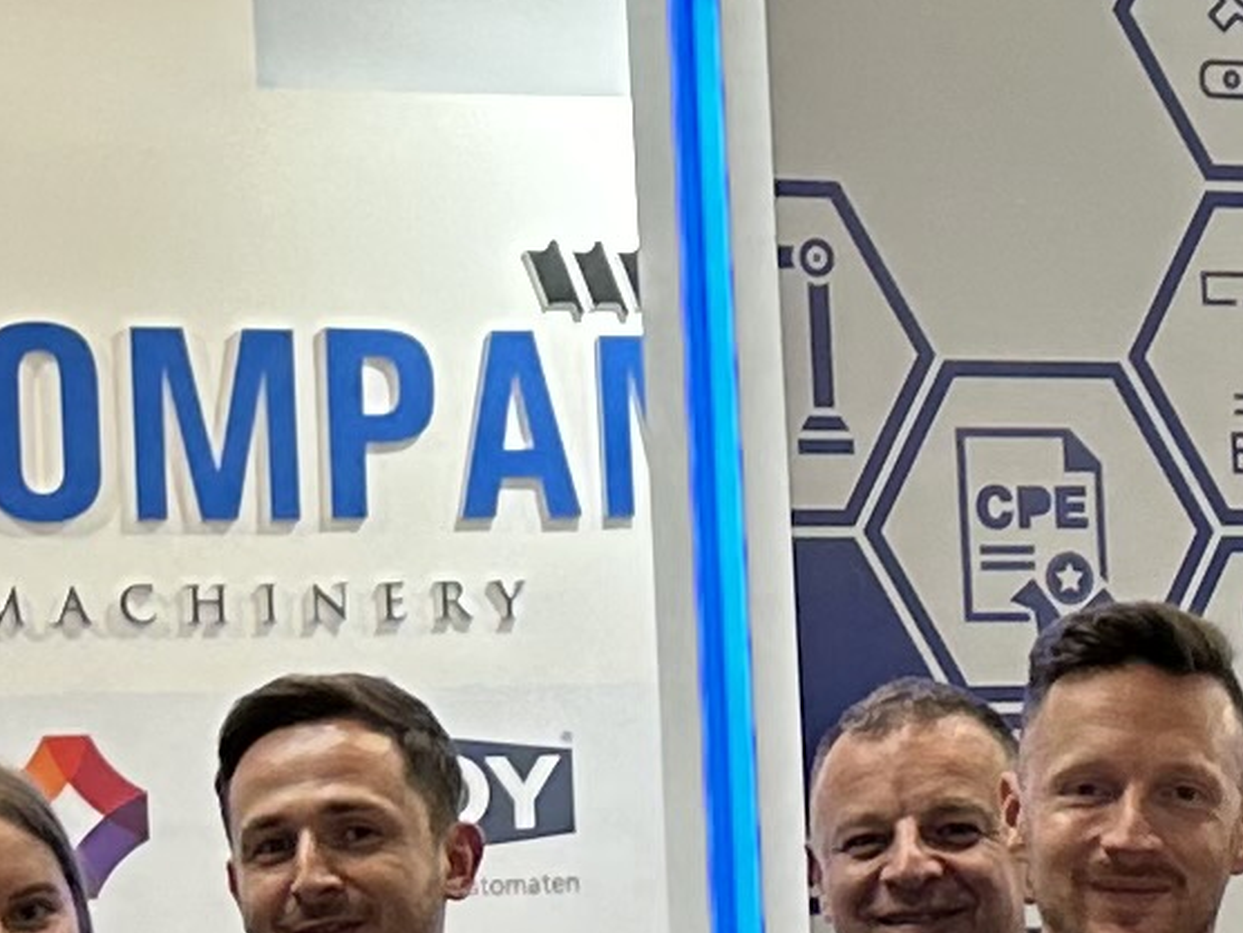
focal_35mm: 174
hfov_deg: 11.3
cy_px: 754
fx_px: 6248
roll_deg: +3.1
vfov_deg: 8.5
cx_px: 1136
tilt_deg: +2.7
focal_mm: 6.86
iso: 125
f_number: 1.78
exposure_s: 1/100
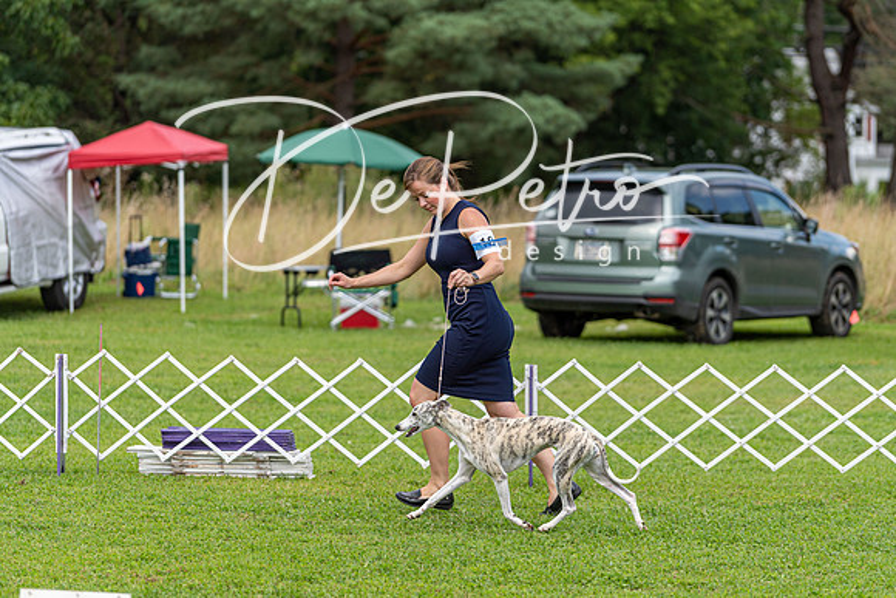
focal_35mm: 165
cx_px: 448
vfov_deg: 8.3
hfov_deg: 12.4
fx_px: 4107
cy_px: 299
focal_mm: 165
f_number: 4
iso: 200
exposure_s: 1/1000
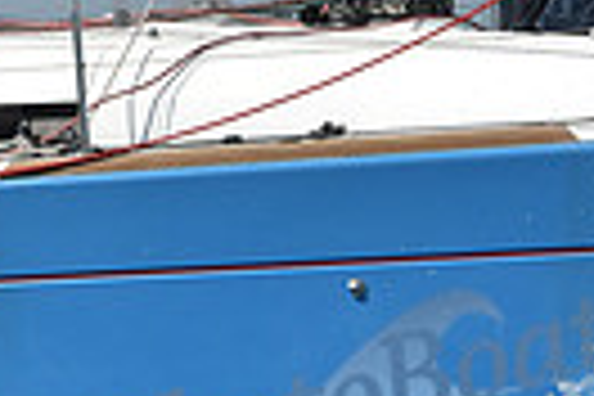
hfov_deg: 5.1
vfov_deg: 3.4
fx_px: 6649
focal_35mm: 403
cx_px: -130
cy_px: 214
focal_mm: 92
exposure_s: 1/1250
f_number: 9
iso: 250
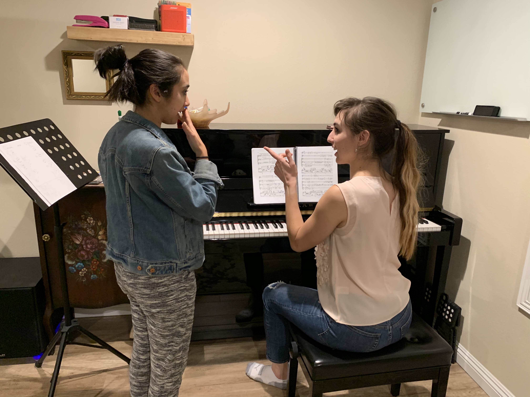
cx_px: 265
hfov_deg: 67.3
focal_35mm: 26
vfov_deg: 53.1
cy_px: 198
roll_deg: -0.9
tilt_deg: -13.9
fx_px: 398
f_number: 1.8
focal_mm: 4.25
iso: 400
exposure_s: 1/60
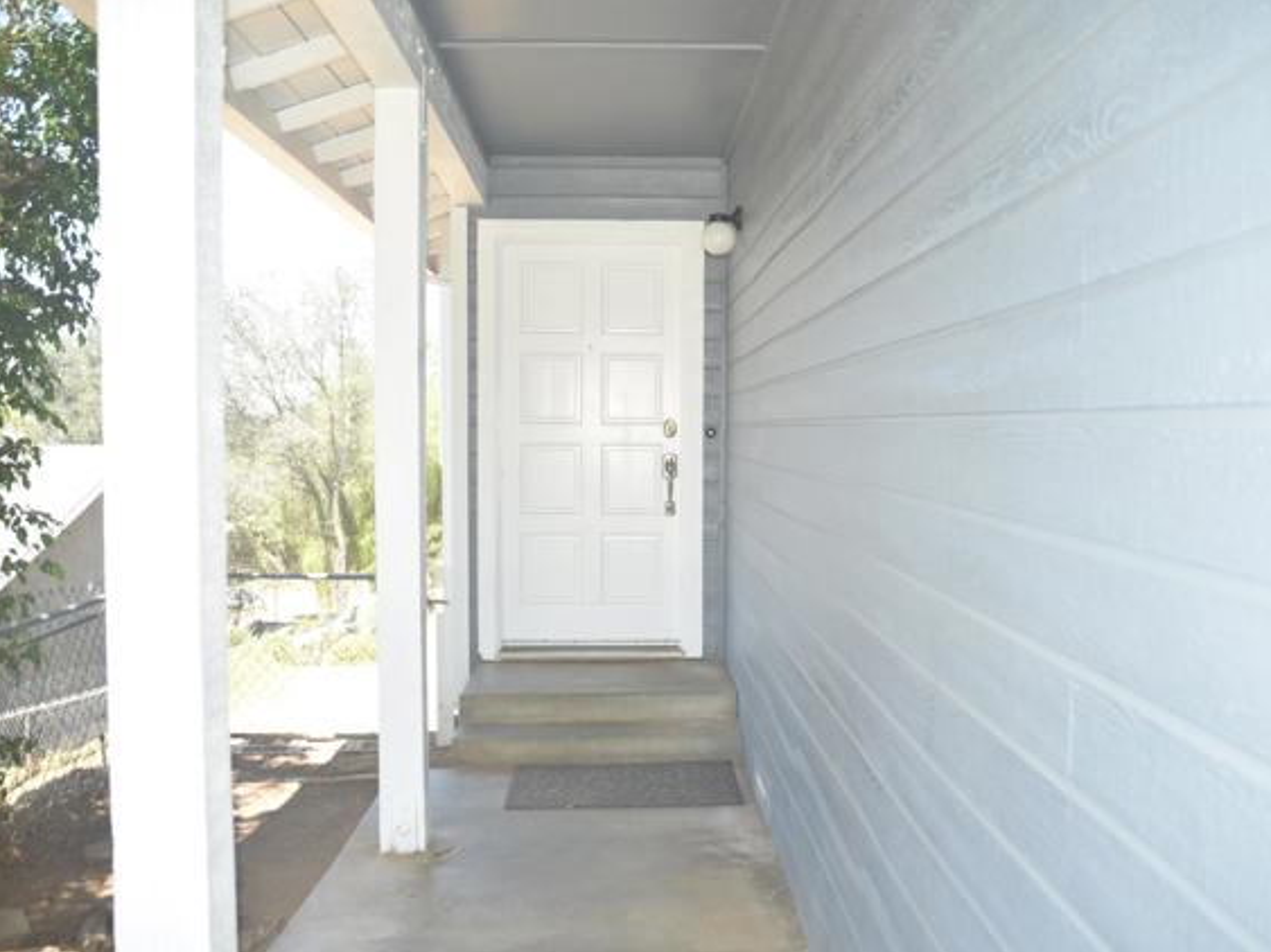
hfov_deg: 52.5
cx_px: 700
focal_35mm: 35
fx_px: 1285
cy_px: 477
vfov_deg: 40.7
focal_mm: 32
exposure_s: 1/125
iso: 180
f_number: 5.6
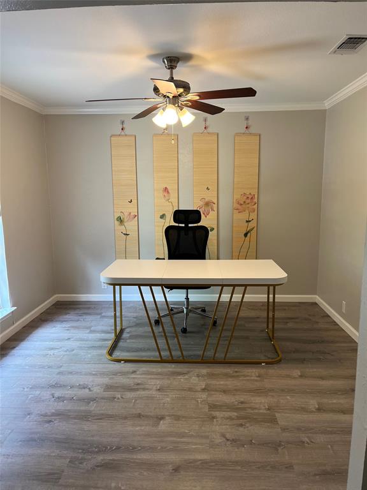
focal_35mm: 26
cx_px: 184
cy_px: 245
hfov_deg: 53.1
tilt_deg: -9.1
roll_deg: +0.7
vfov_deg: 67.3
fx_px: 368
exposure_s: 1/60
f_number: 1.6
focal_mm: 5.1
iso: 80
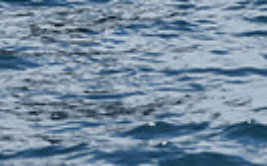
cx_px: 62
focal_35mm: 413
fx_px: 3000
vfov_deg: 3.1
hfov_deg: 5.1
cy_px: -362
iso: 250
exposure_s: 1/800
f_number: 8
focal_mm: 92
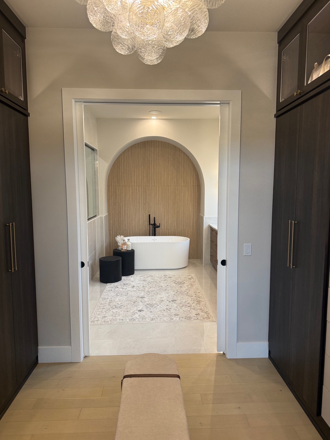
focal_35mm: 24
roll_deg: +1.2
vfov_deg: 71.6
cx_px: 165
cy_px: 220
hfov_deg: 56.8
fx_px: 305
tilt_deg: -5.5
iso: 160
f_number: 1.78
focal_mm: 6.76
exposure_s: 1/120
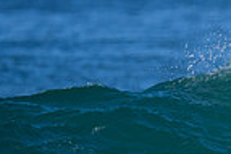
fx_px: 20862
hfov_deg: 0.6
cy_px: 195
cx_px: 431
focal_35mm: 3255
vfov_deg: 0.4
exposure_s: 1/2000
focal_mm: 800
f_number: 6.3
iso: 220
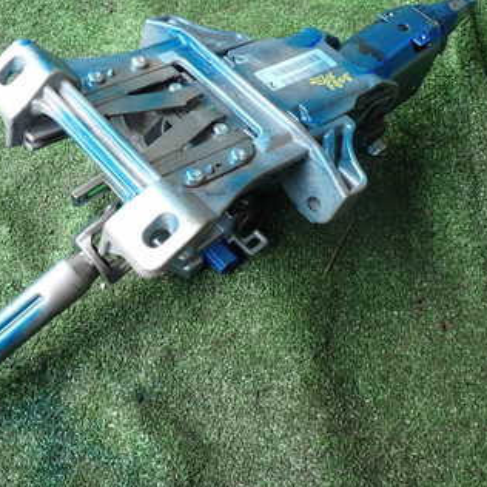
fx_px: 669
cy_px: 248
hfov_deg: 38.2
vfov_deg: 40.0
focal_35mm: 42
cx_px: 82
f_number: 2.8
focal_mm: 4.5
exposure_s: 1/60
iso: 100
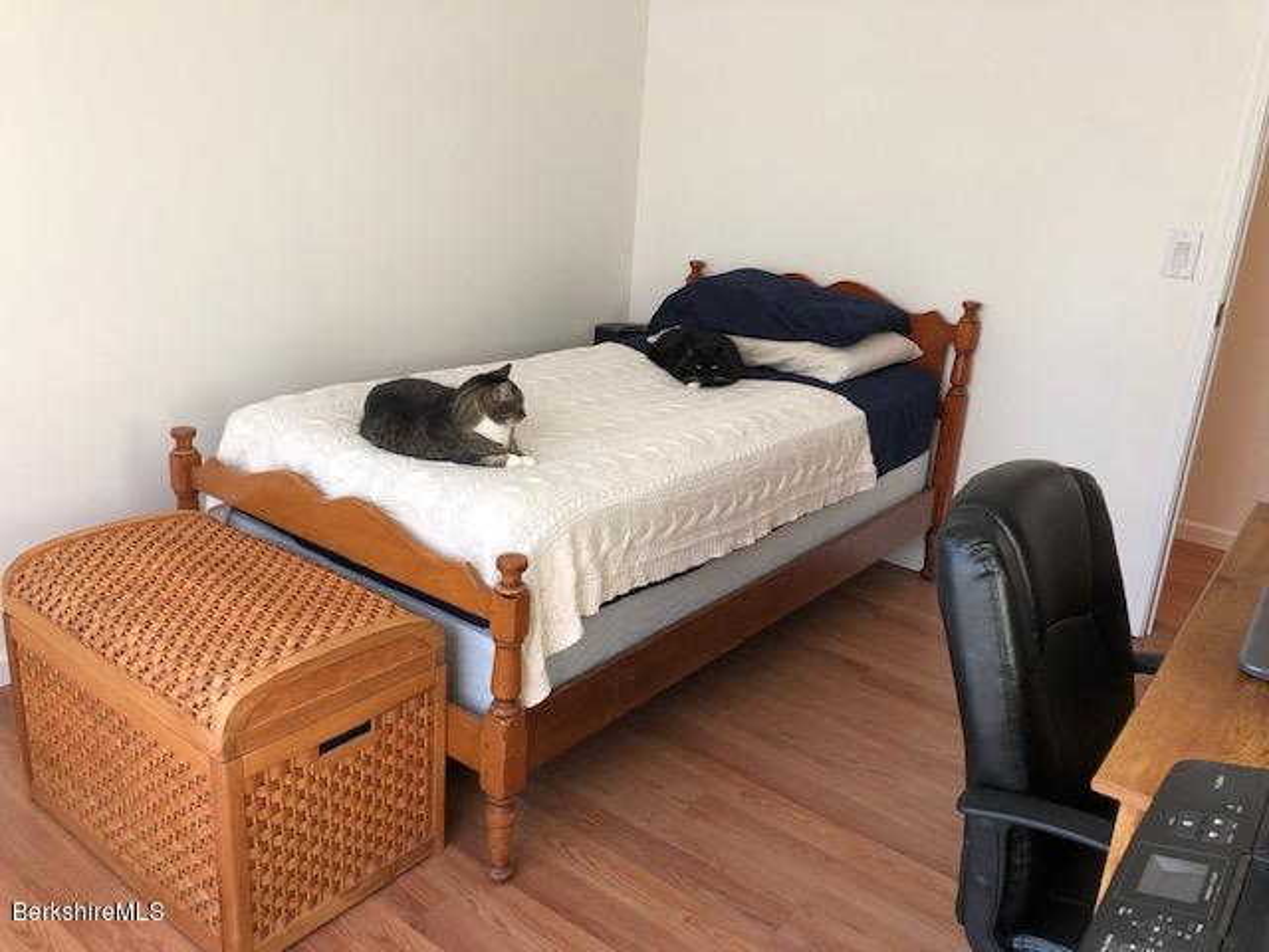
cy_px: 476
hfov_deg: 63.4
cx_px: 634
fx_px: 1026
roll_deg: -4.3
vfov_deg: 49.7
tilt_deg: -17.9
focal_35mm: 28
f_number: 1.8
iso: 40
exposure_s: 1/20
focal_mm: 3.99
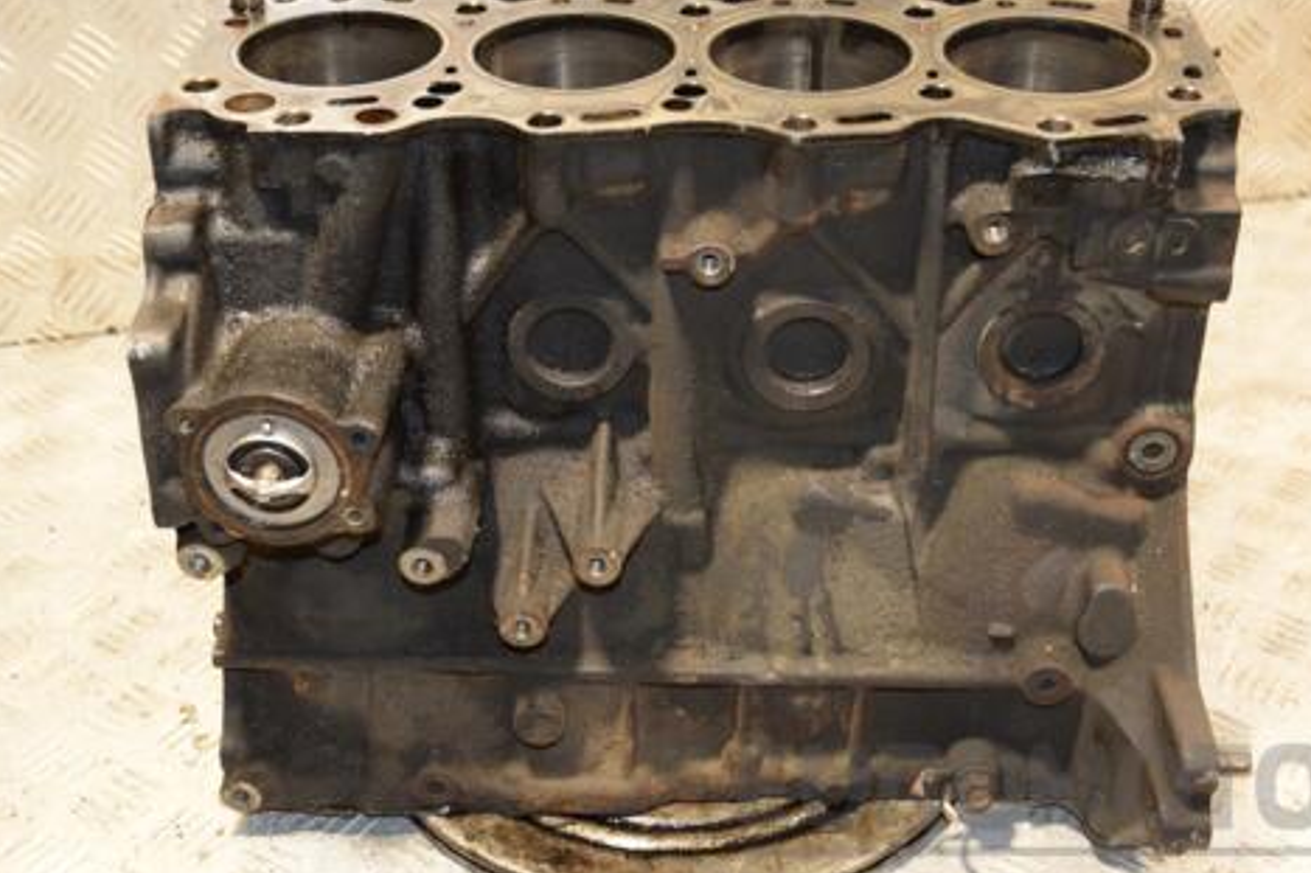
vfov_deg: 25.0
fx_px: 1966
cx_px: 685
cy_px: 413
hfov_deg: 36.9
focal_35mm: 54
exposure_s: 1/100
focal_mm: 28
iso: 800
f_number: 5
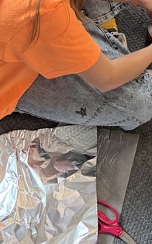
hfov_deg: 14.5
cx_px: 239
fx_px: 551
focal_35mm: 83
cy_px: -62
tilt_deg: -54.7
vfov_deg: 22.6
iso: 250
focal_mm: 6.76
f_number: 1.78
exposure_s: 1/60
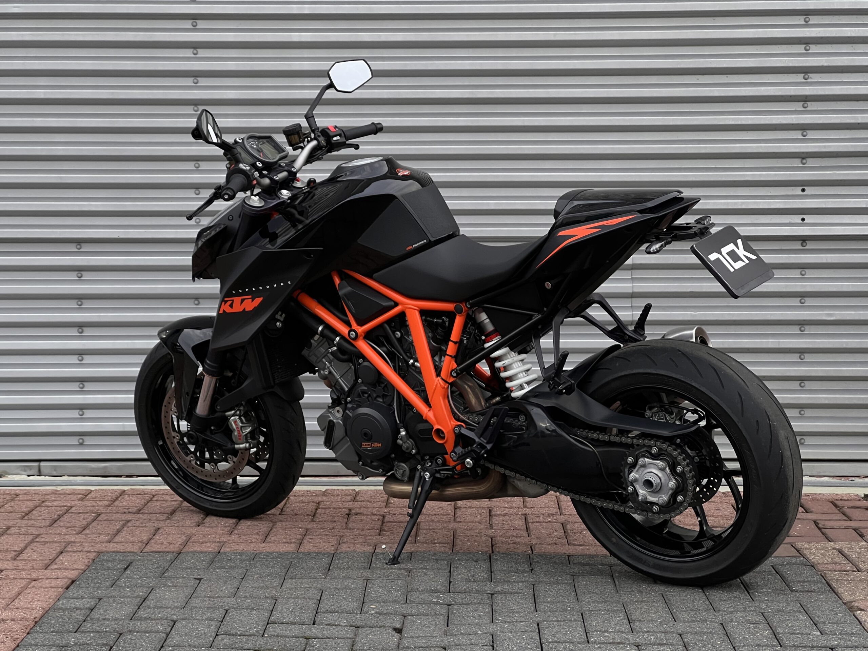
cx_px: 434
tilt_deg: -4.7
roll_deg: +0.1
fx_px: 1931
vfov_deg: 19.1
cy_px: 326
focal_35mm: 77
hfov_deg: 25.3
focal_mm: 9
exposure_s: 1/99
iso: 200
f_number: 2.8
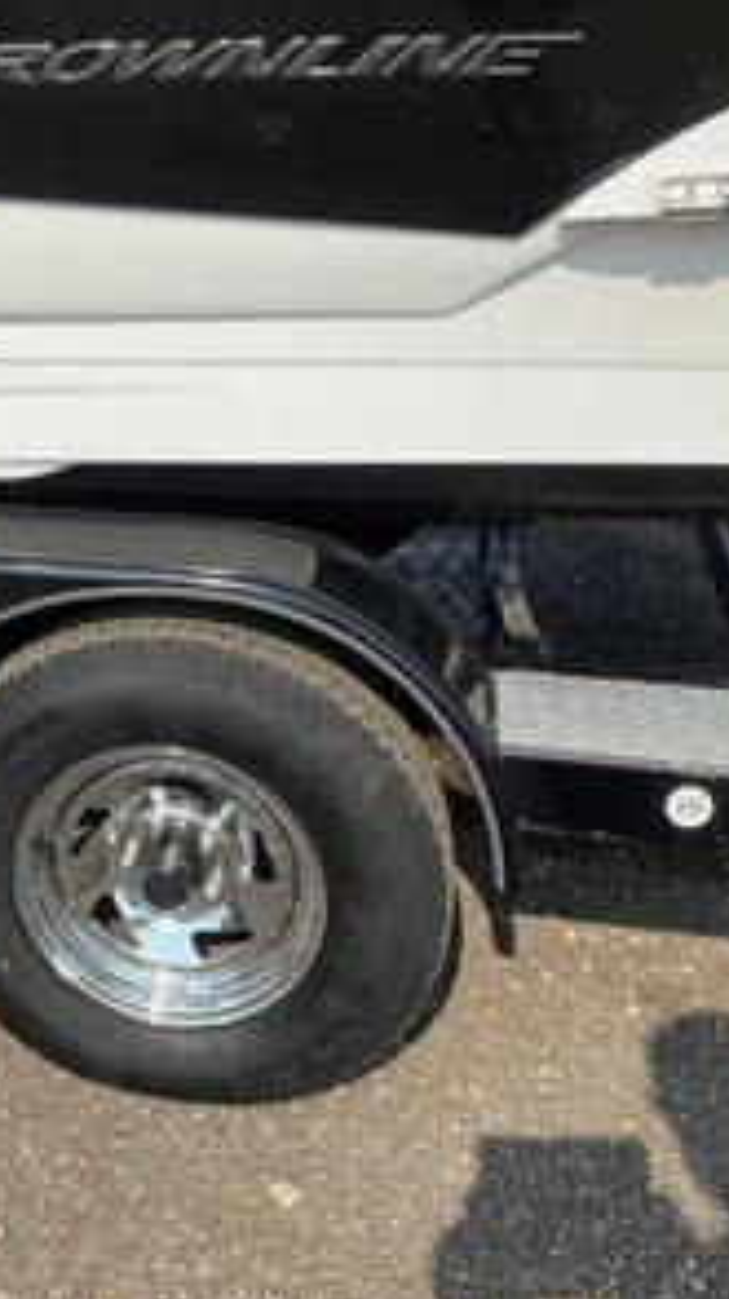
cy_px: 645
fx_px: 1480
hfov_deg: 26.0
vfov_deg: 47.4
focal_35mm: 43
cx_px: -27
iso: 25
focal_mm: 3
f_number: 1.8
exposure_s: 1/2141
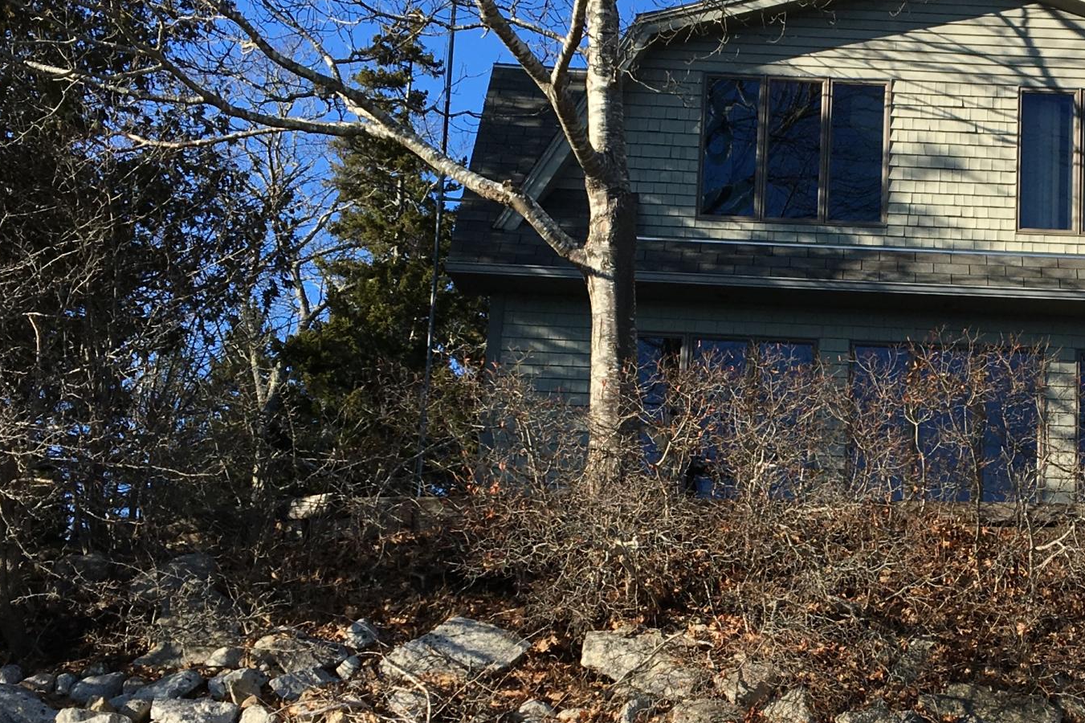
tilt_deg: +13.1
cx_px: 885
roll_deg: -2.1
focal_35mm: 67
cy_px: 492
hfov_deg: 29.3
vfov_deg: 20.2
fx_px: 2019
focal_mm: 4.15
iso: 25
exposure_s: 1/999
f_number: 2.2
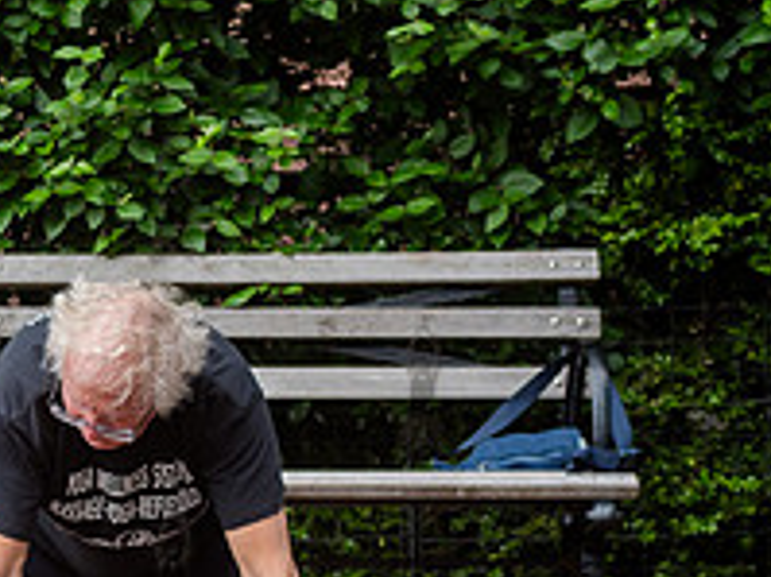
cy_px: 366
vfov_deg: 5.7
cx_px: -194
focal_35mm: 262
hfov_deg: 7.5
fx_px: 5832
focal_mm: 80
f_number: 4.5
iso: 400
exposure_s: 1/500
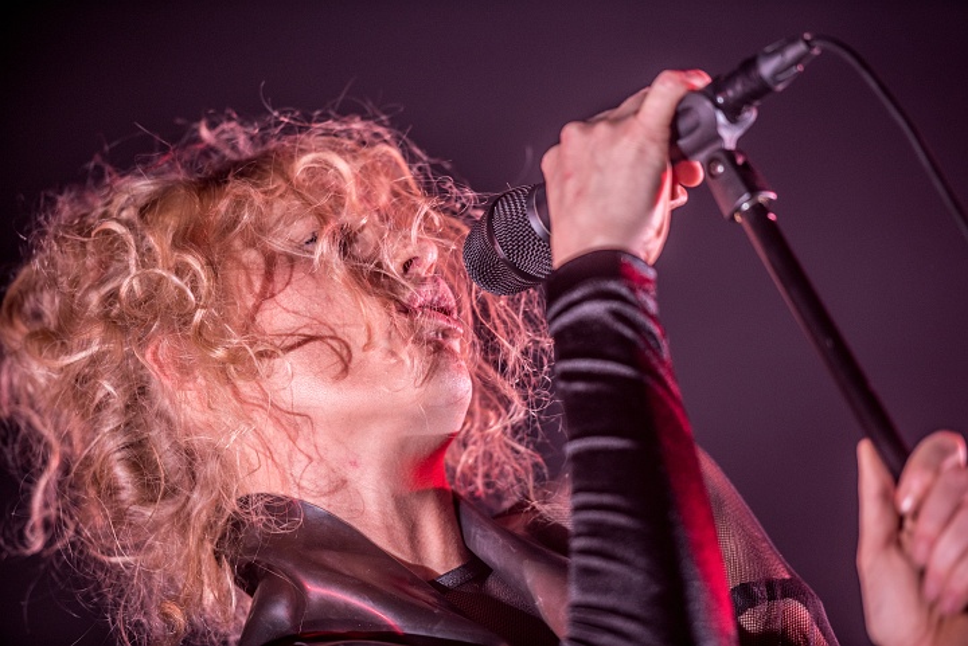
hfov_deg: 11.1
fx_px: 4977
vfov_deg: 7.4
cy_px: 323
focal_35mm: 185
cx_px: 484
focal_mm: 185
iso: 800
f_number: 2.8
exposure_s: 1/80
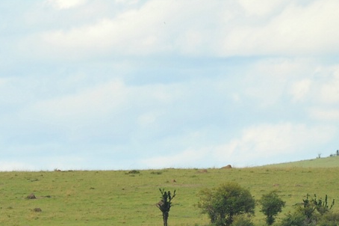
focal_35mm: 1102
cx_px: 78
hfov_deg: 1.9
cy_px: 217
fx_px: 10369
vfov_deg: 1.2
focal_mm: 500
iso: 200
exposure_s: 1/640
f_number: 5.6
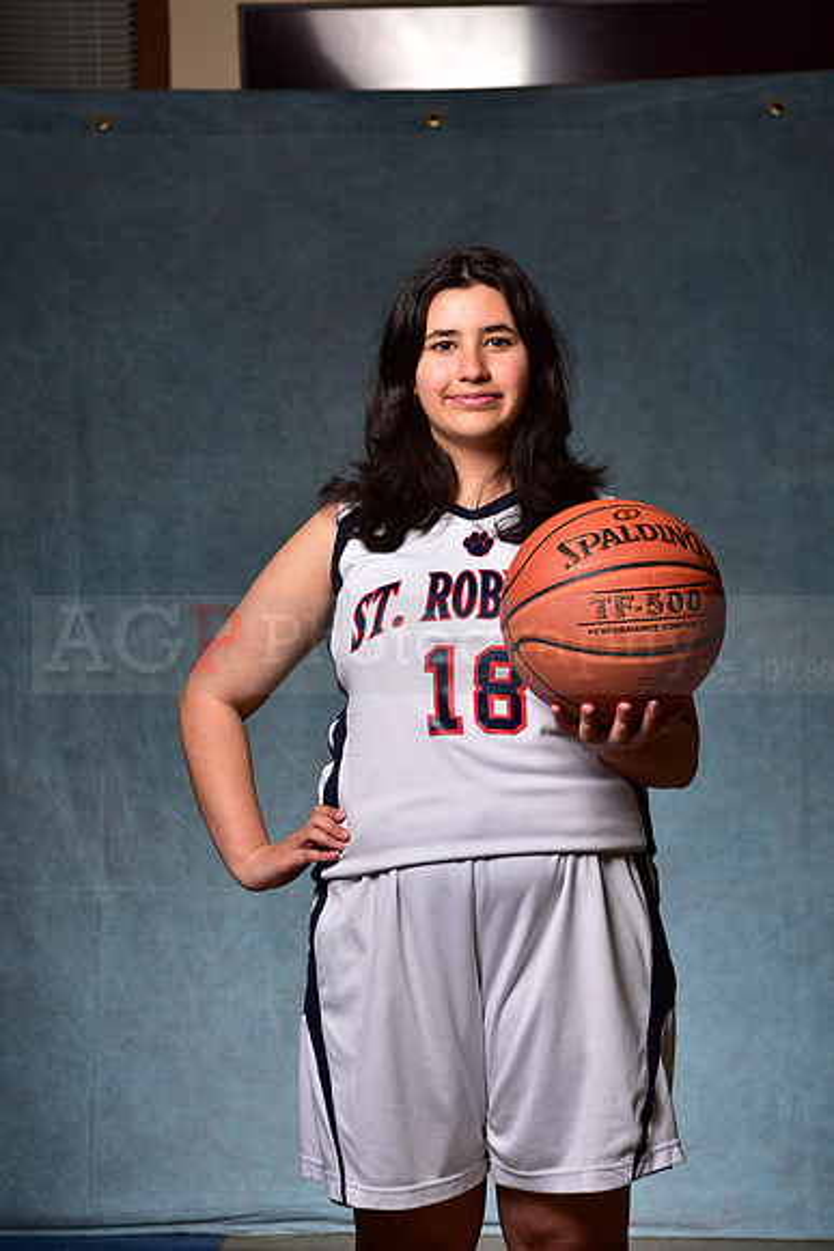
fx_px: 2431
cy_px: 626
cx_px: 417
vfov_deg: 28.8
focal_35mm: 70
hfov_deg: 19.5
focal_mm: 70
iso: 100
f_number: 5
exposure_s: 1/200
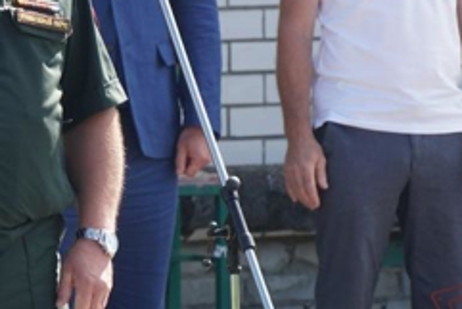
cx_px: -86
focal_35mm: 444
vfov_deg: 3.1
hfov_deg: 4.6
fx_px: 5695
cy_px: 23
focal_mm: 95
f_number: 5.6
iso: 125
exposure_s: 1/160
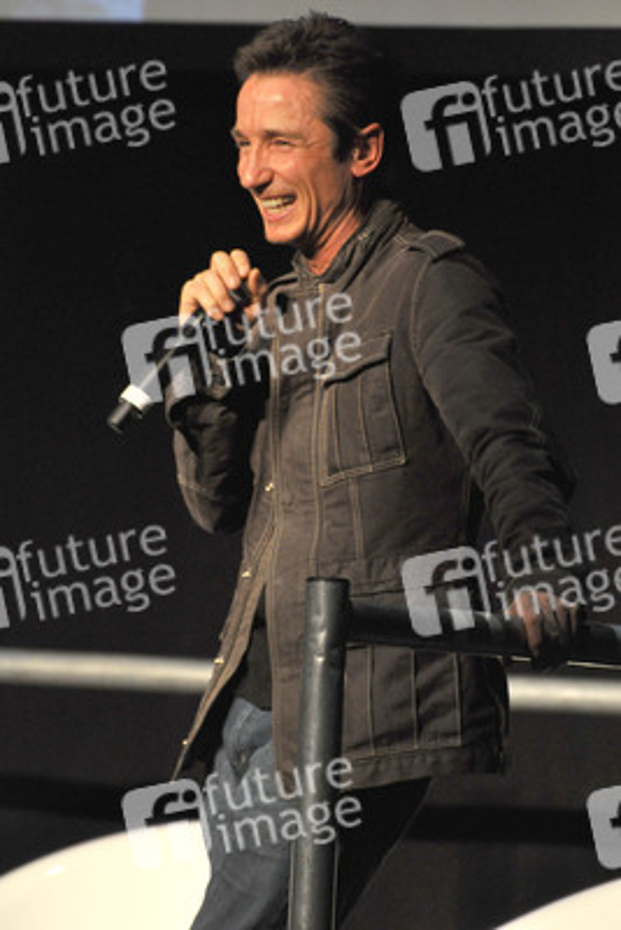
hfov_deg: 3.1
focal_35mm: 450
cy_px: 465
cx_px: 310
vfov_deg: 4.6
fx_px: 11633
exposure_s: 1/160
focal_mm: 300
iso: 1600
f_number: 6.3
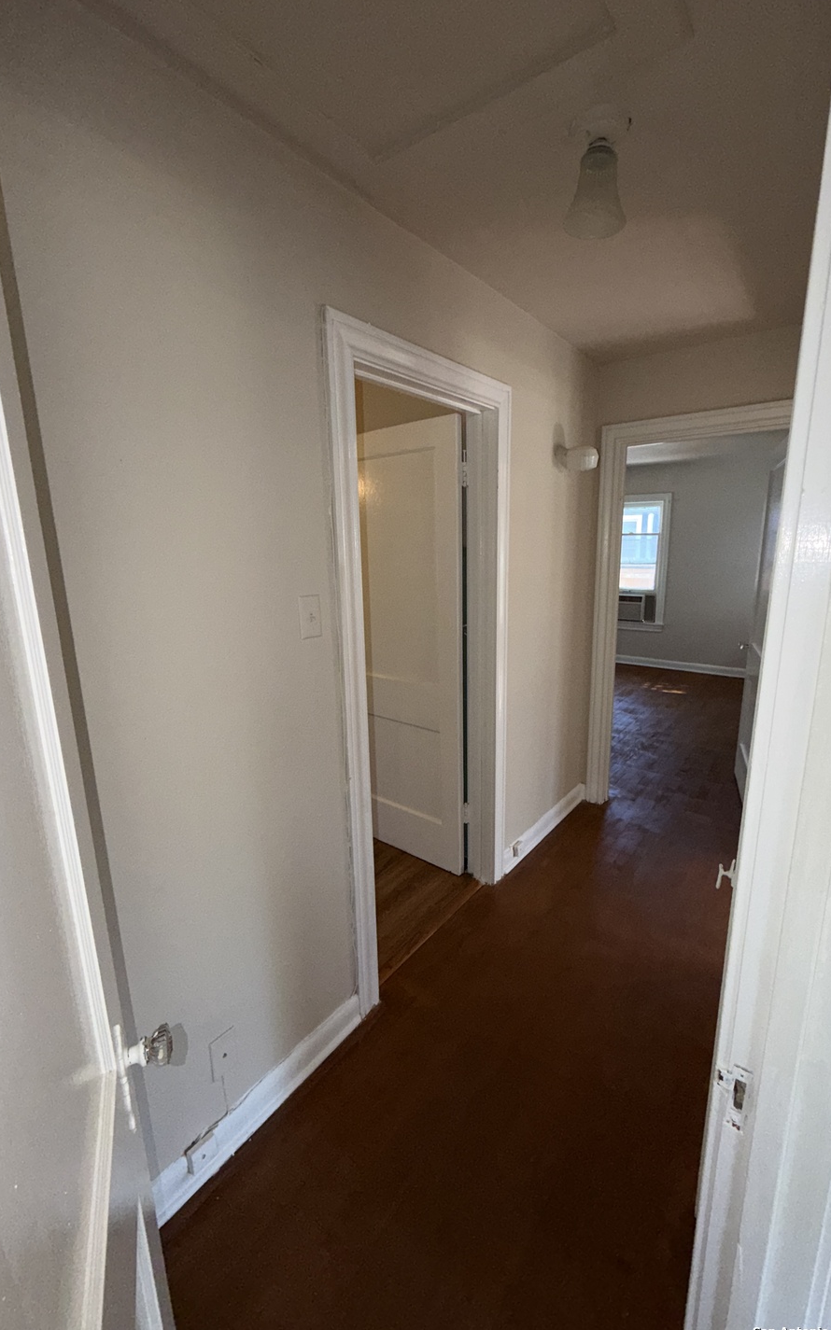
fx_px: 544
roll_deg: +1.1
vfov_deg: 101.5
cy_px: 667
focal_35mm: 15
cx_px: 451
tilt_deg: -11.8
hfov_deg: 74.6
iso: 100
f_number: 2.2
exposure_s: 1/77
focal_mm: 2.22
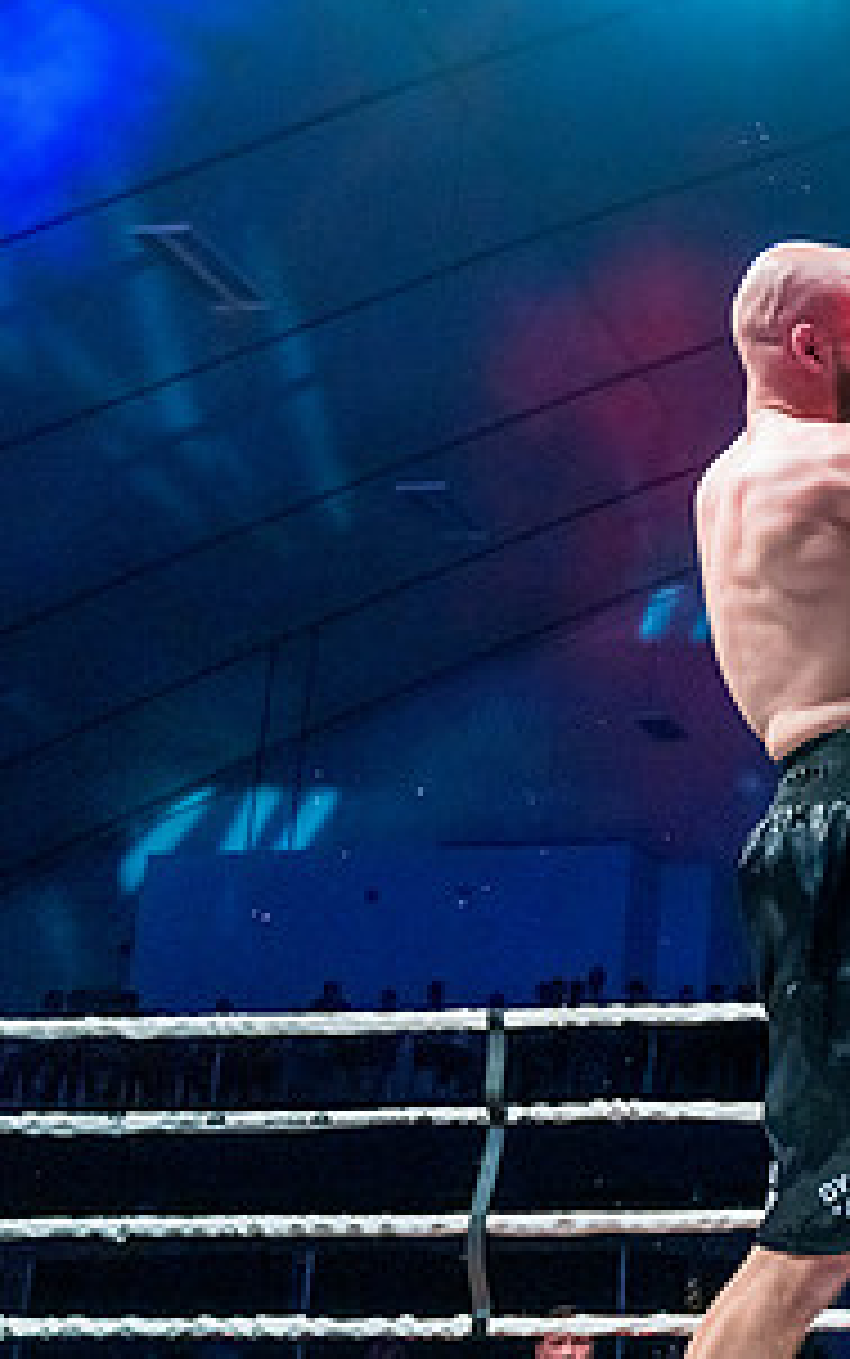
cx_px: 1191
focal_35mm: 56
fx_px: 2074
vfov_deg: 36.3
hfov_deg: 20.5
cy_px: 638
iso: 4000
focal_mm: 26
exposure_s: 1/1000
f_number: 4
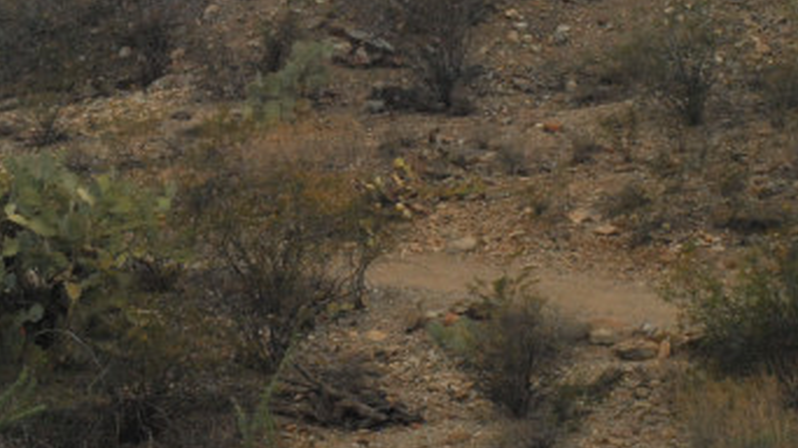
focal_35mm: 258
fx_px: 5457
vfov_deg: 4.7
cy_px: -130
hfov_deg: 8.4
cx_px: 240
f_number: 14
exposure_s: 1/800
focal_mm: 70
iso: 1600
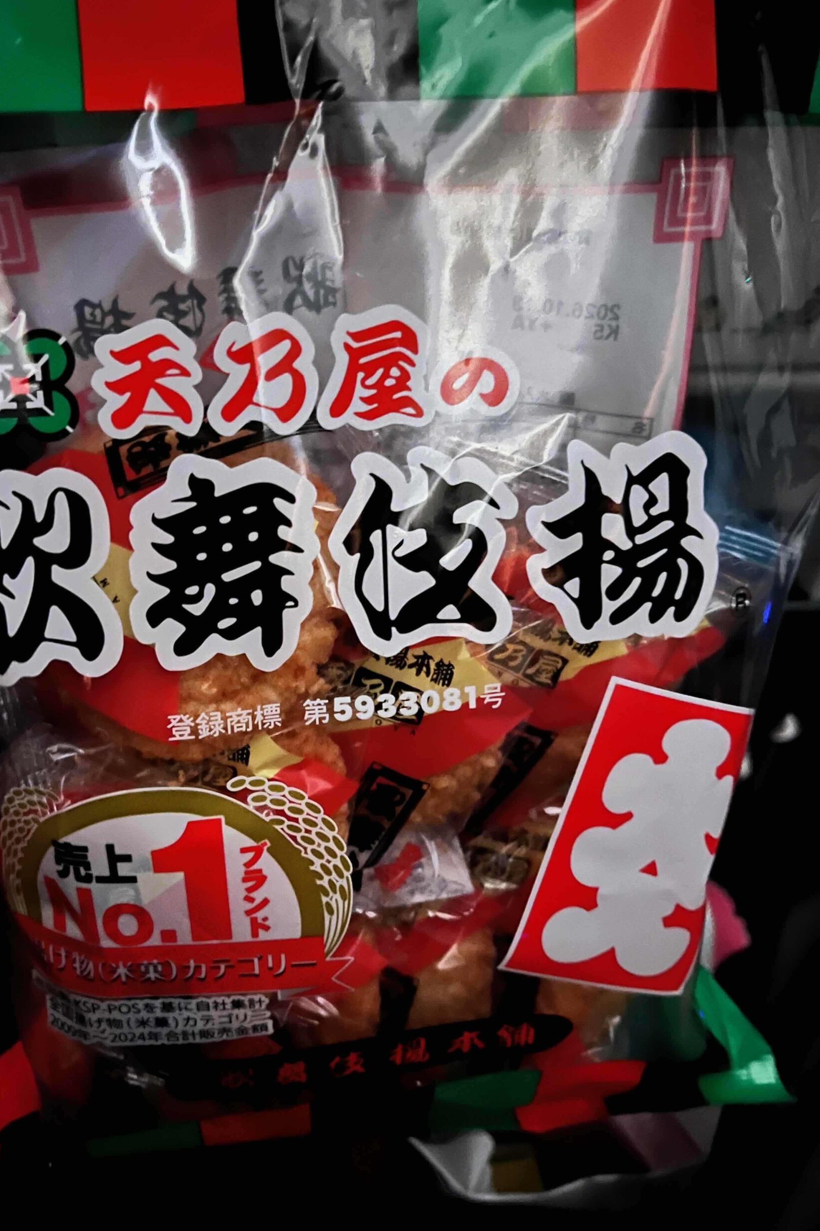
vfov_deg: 65.5
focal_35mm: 28
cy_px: 604
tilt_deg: -38.3
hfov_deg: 46.3
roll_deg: +5.0
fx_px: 957
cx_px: 347
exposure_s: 1/9
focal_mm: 5.1
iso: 1250
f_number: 1.6
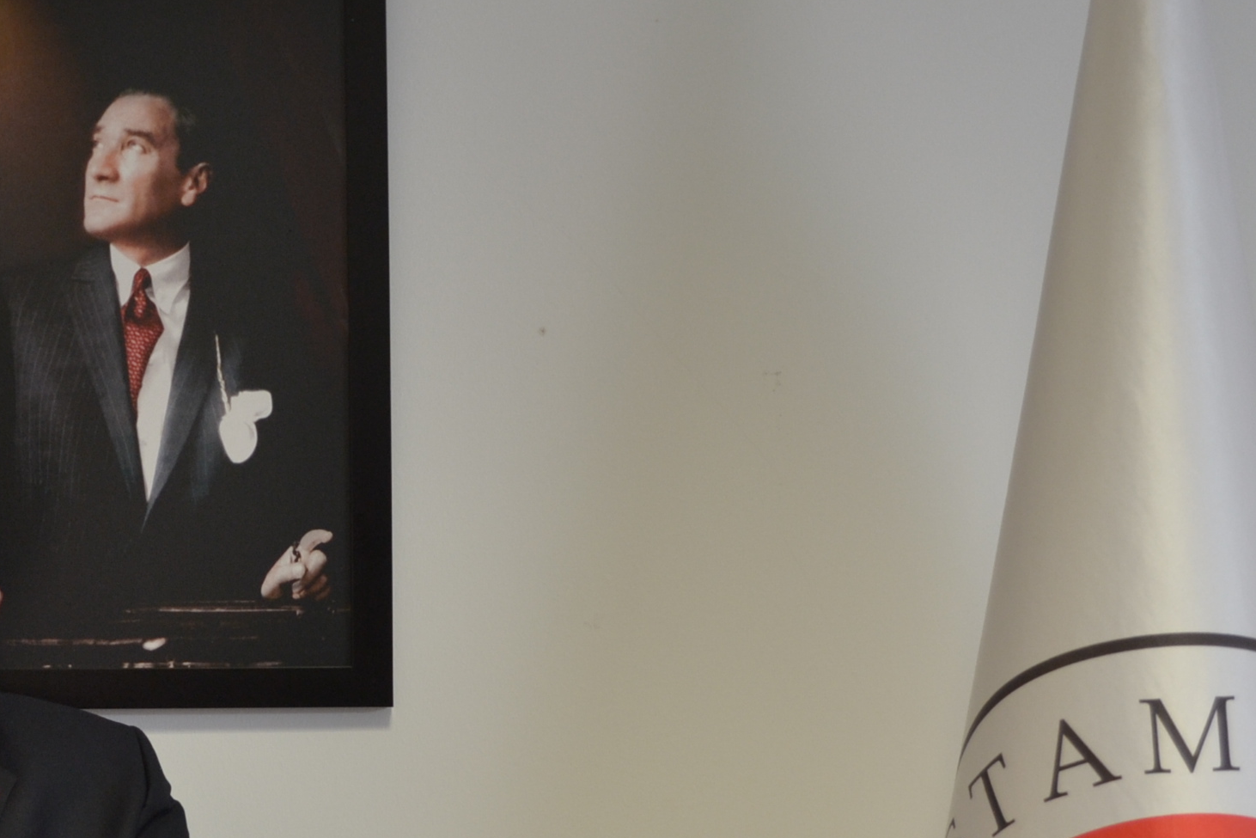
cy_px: 671
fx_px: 2721
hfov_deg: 25.2
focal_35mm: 78
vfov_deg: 17.4
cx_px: 130
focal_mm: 22
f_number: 3.8
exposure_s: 1/30
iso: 280
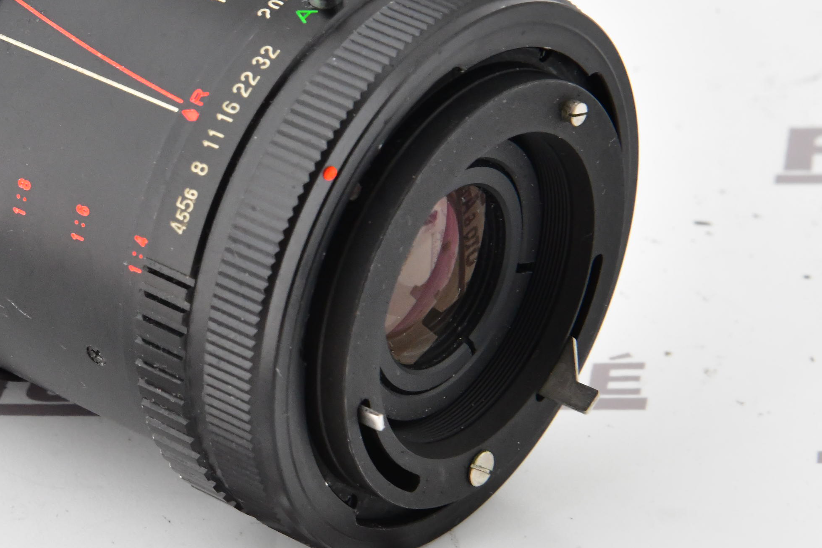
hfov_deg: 8.1
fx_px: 5776
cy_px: 154
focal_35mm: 253
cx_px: 50
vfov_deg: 5.4
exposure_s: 1/100
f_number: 18
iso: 3200
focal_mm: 120
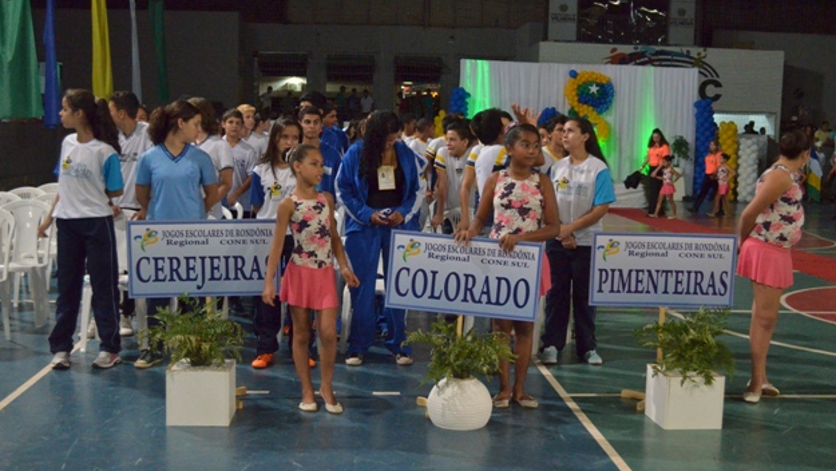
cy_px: 246
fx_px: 1032
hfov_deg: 44.1
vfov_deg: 25.7
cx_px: 416
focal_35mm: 47
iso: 3200
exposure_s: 1/80
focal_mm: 29
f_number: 4.5
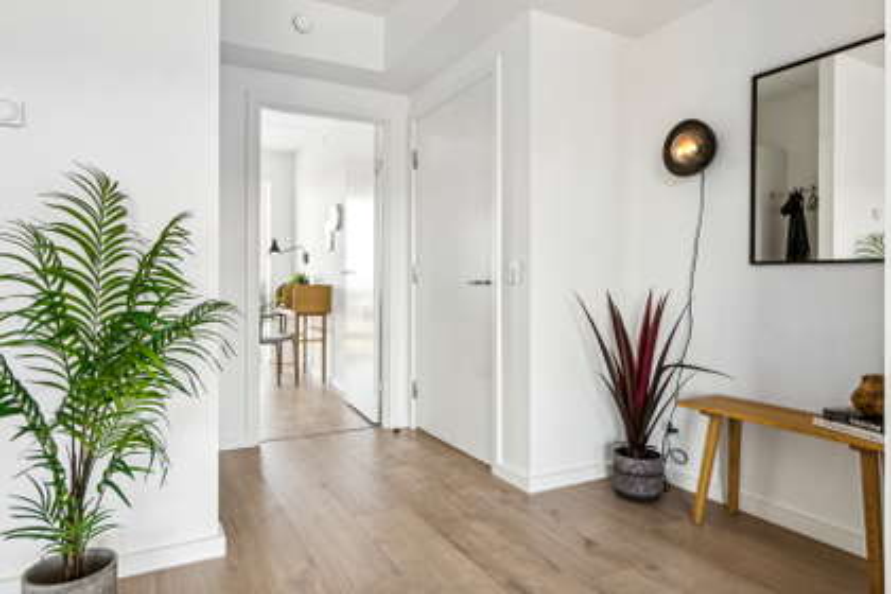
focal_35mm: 21
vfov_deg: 59.5
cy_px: 297
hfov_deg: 81.2
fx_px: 520
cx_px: 446
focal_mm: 14
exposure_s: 1/13
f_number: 8
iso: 200
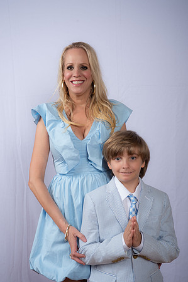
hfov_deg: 21.9
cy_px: 141
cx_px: 94
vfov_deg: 32.4
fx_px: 487
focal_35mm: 62
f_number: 8
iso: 250
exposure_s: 1/160
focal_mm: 62
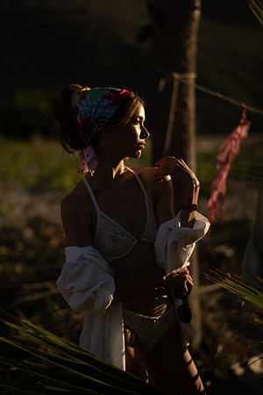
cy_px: 198
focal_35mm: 58
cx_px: 132
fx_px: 636
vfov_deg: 34.5
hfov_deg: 23.4
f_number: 1.4
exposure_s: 1/6400
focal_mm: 58
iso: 50
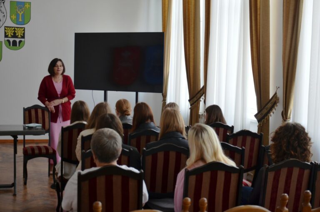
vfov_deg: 23.7
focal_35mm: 57
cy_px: 106
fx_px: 506
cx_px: 160
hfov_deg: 35.1
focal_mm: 38
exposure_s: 1/80
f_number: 4.5
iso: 400
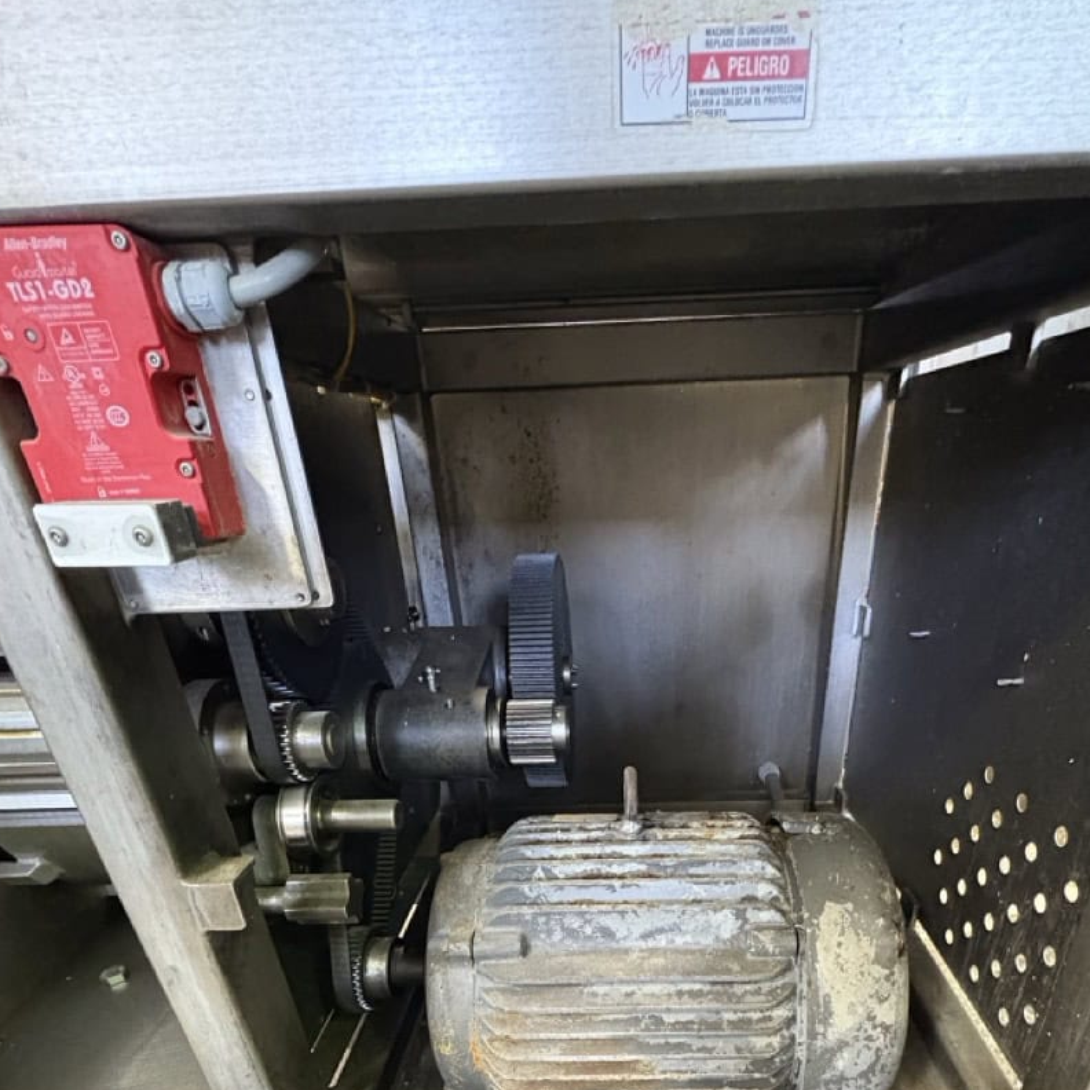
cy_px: 866
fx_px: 712
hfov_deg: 74.5
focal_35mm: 20
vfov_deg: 68.0
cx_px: 617
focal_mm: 2.2
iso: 1000
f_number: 2.2
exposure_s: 1/40
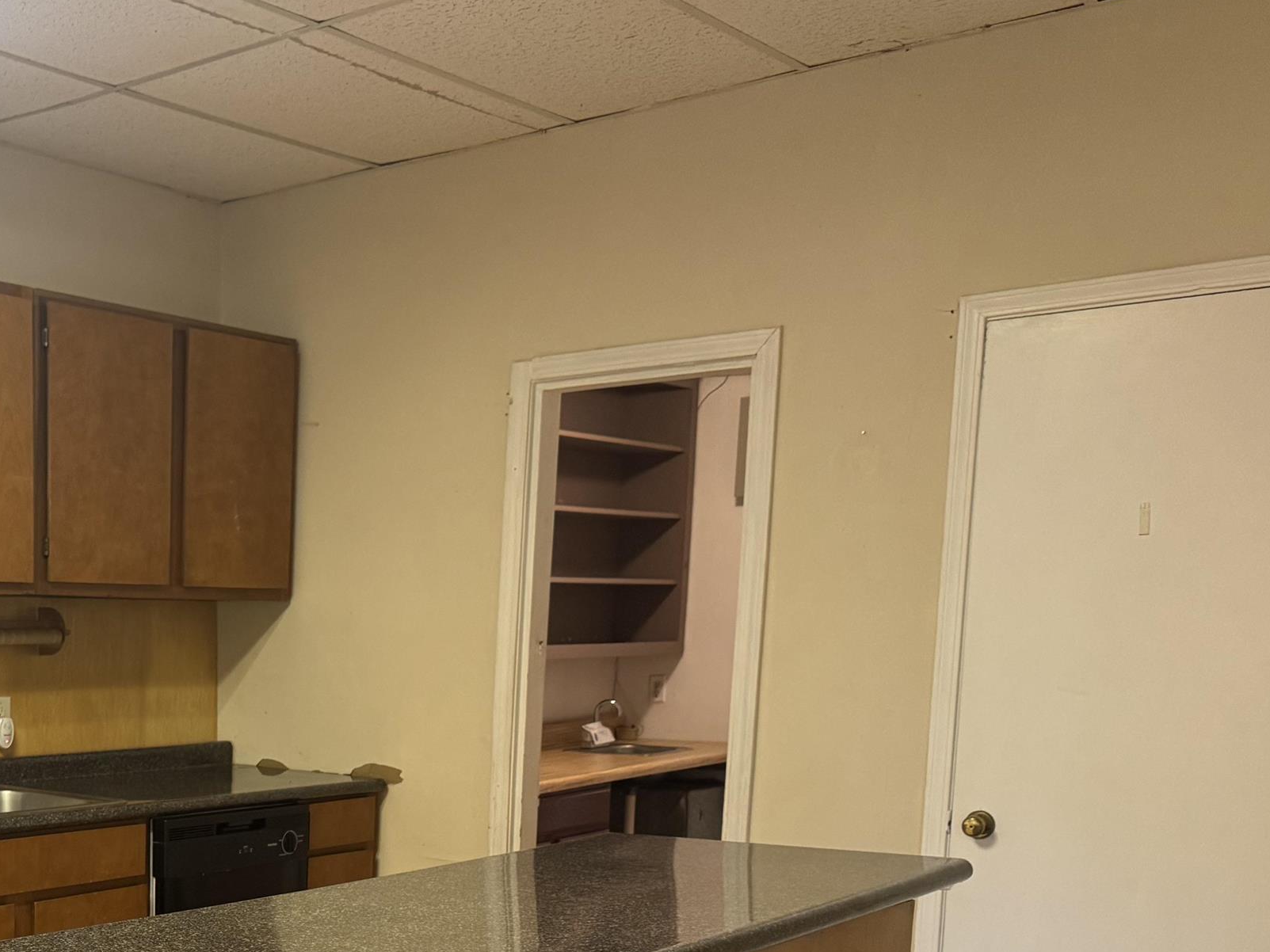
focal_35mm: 46
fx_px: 1688
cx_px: 84
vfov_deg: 29.9
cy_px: 893
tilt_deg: -9.8
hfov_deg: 37.9
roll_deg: +0.2
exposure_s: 1/60
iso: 250
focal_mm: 6.76
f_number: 1.78
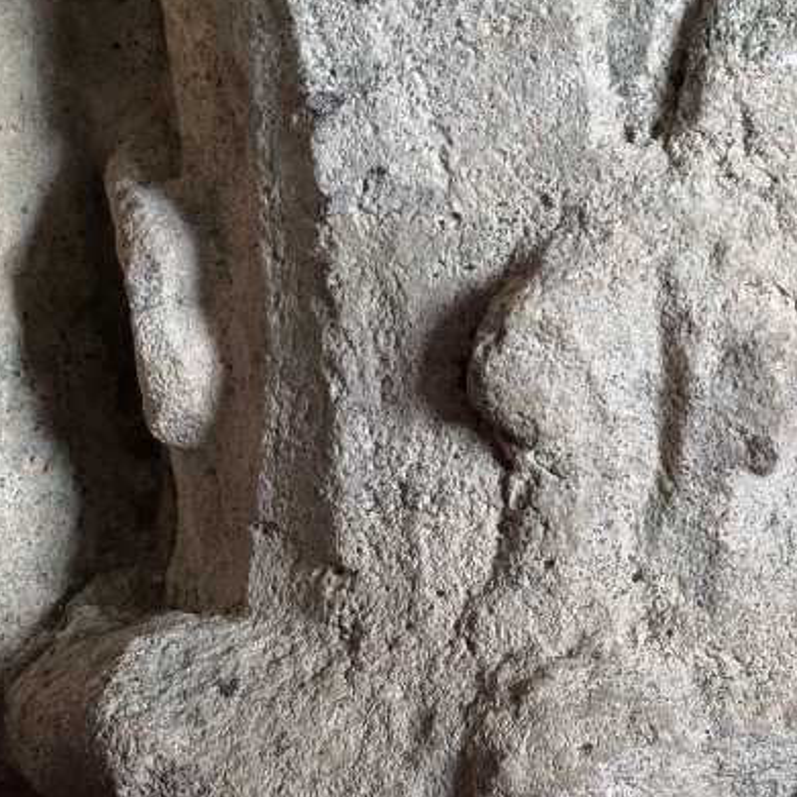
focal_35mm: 141
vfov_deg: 12.0
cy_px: -291
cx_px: 481
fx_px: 3673
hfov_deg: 12.4
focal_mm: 5.96
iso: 50
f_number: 1.6
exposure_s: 1/88
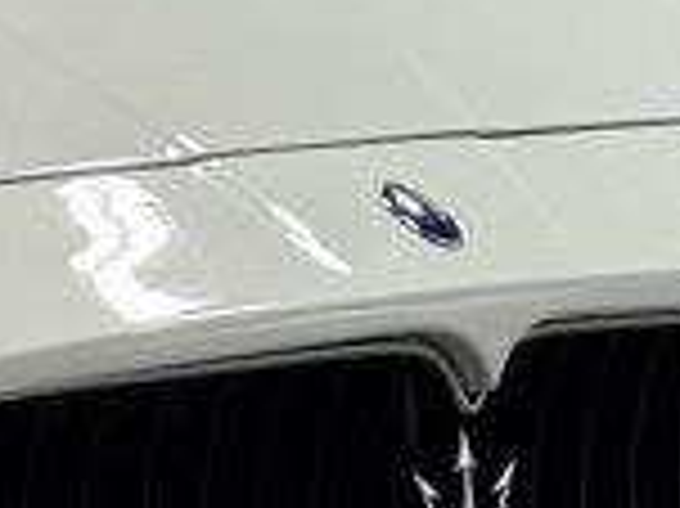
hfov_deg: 5.9
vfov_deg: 4.6
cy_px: -130
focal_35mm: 325
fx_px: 6379
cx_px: -946
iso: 64
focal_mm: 6.76
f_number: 1.78
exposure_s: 1/444
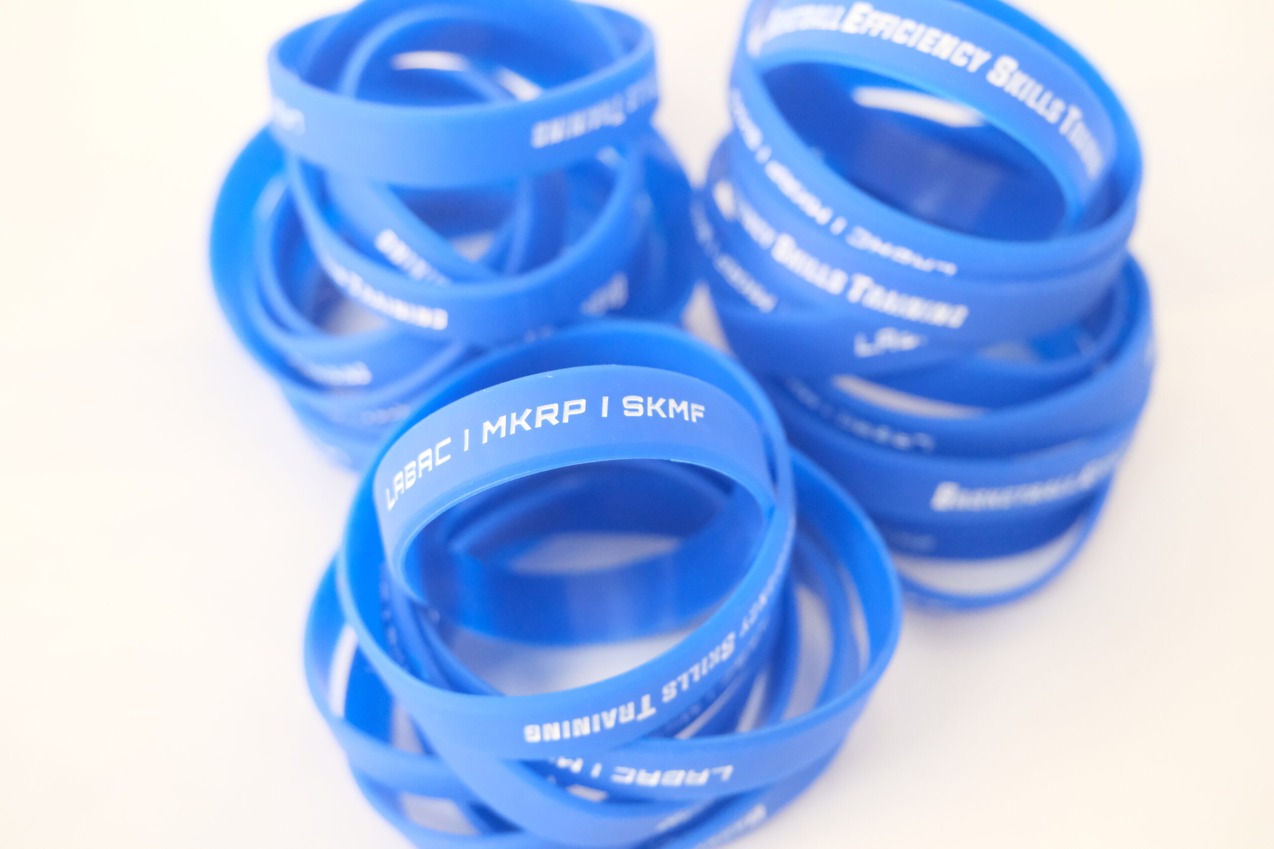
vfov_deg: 29.2
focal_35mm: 46
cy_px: 424
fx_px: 1628
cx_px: 637
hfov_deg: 42.7
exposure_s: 1/70
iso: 6400
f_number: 4.7
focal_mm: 30.5
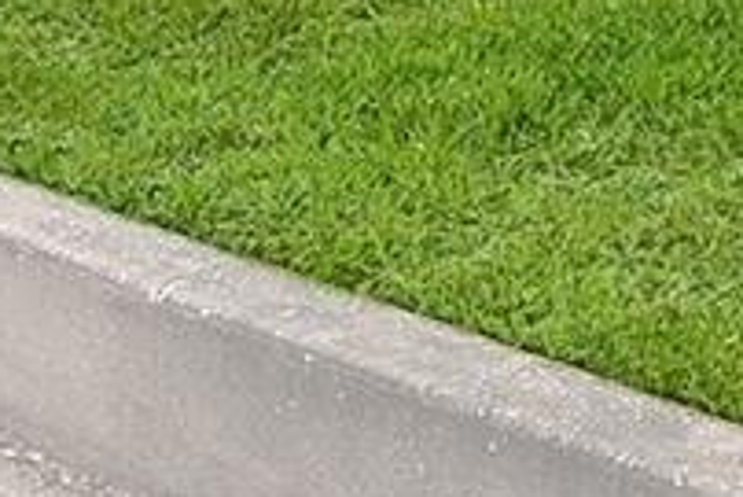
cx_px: 1217
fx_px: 2623
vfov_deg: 9.3
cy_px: -817
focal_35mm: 127
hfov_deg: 14.6
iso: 1600
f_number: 4
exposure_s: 1/5000
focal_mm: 16
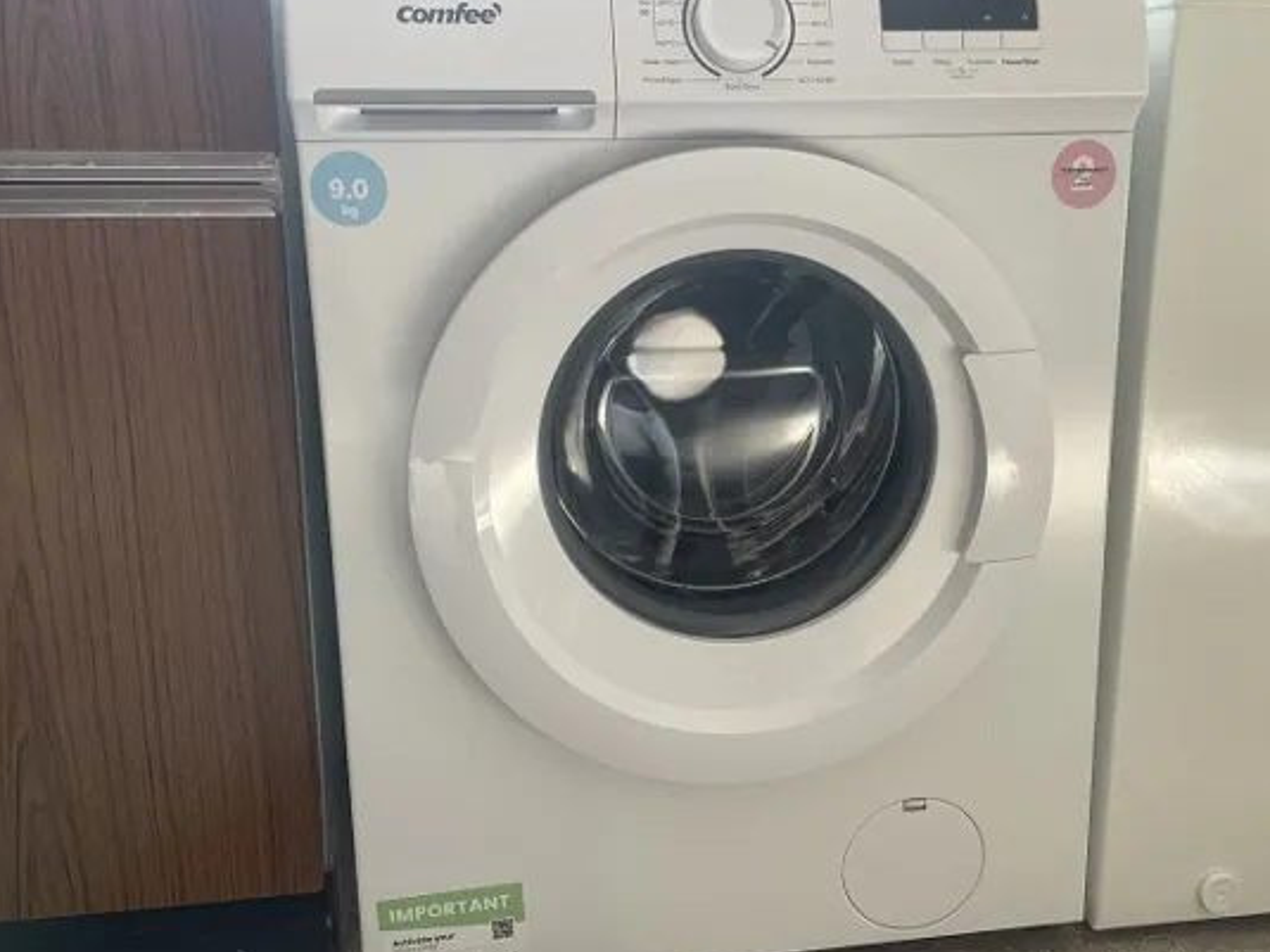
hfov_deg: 52.4
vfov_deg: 40.6
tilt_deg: -14.0
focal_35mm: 35
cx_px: 731
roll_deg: -0.3
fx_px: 1284
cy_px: 432
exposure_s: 1/121
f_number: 1.6
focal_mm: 4.2
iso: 125
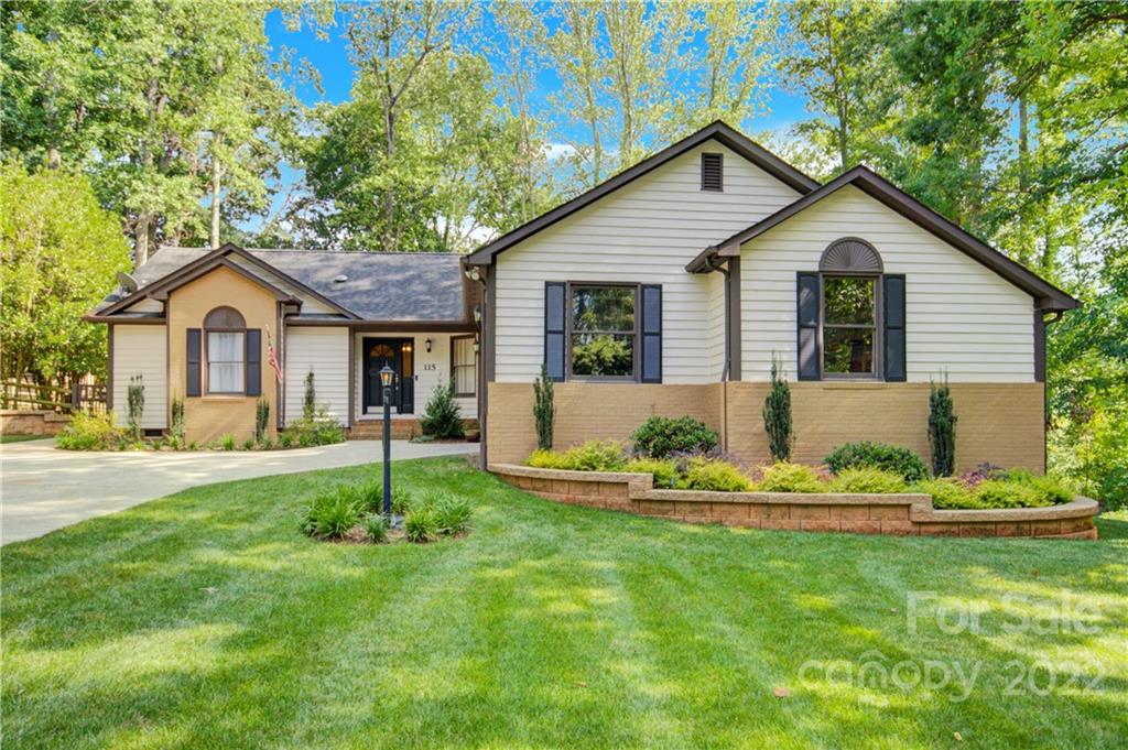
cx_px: 564
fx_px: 751
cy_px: 375
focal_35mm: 24
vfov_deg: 53.1
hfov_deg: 73.8
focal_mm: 16
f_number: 8
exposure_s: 1/125
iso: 800
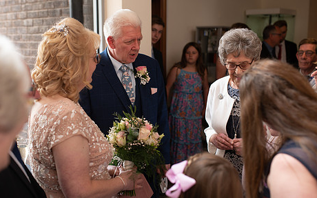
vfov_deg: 28.5
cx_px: 148
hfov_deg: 44.4
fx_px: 389
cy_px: 106
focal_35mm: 45
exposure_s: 1/100
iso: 160
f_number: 2.5
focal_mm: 35
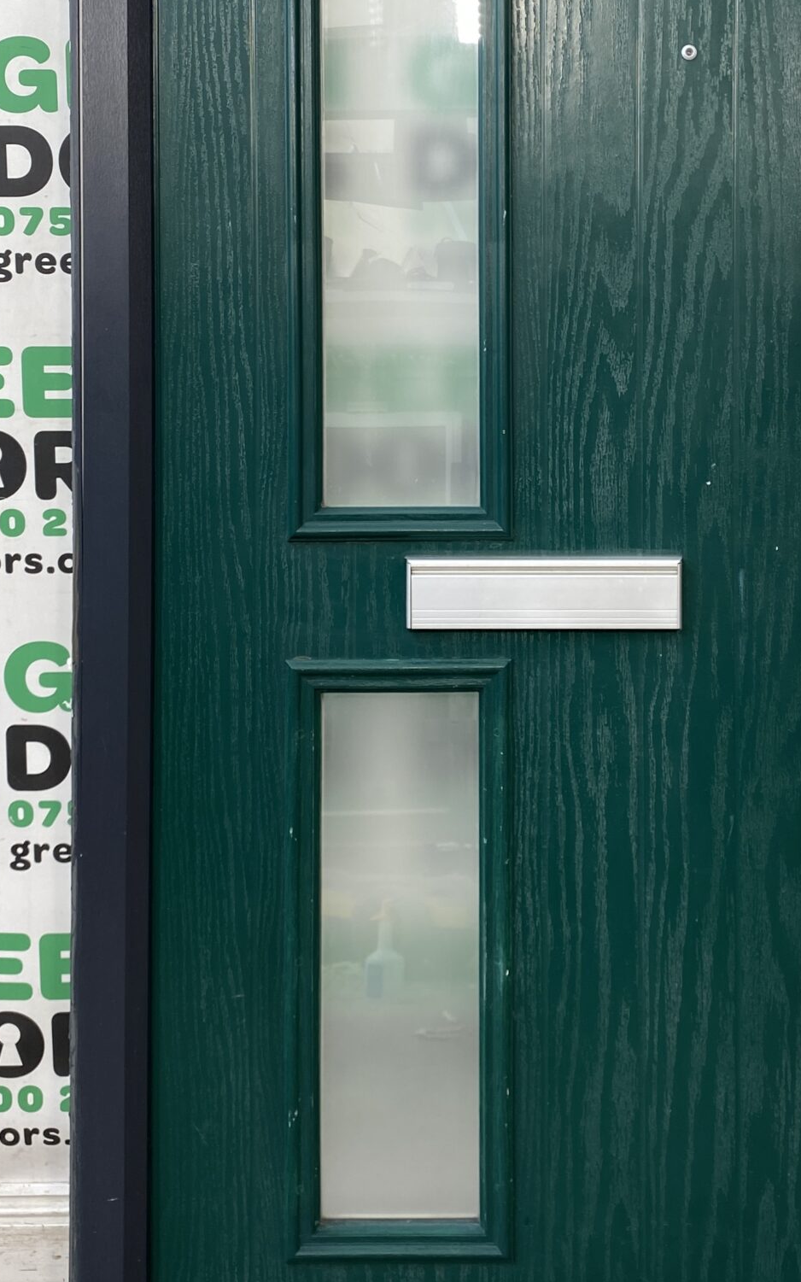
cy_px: 483
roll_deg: +0.0
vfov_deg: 42.3
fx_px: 1642
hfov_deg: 27.3
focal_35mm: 47
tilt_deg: -4.4
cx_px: 534
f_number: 1.8
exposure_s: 1/100
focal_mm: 4.25
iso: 32
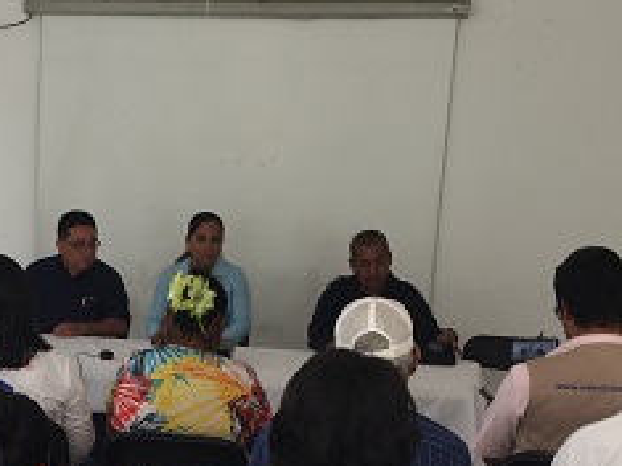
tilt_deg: -13.2
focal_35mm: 79
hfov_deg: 24.1
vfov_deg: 18.0
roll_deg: -3.3
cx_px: 71
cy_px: 506
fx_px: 1419
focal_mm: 4.15
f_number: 2.2
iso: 32
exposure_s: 1/40
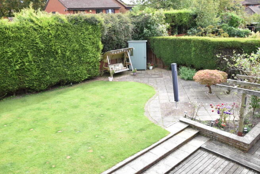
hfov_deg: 57.2
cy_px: 87
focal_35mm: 33
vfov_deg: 40.0
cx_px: 130
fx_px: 238
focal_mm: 22
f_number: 5.6
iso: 200
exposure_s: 1/250
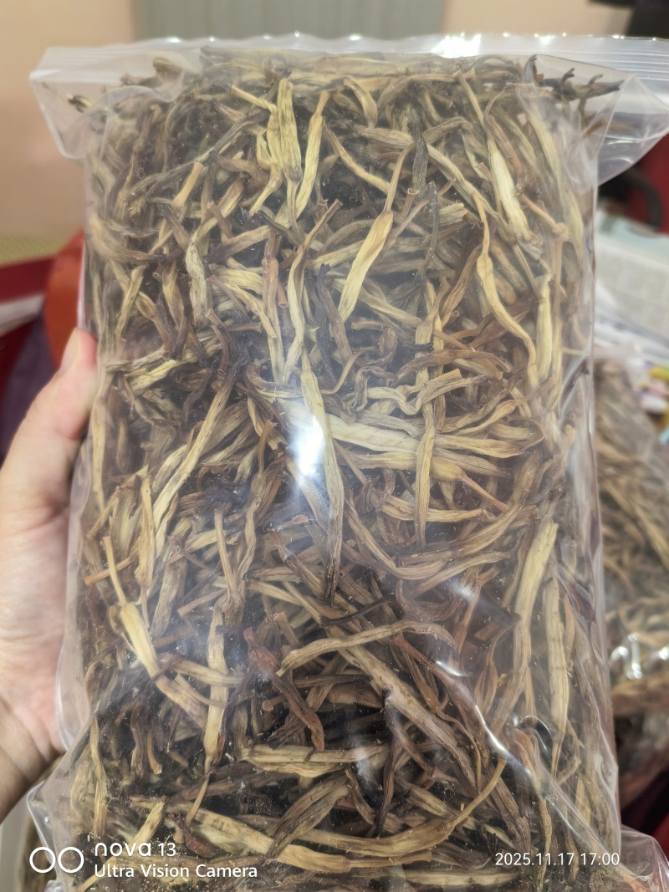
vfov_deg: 65.3
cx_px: 334
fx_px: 696
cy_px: 446
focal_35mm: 27
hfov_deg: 51.3
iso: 200
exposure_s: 1/49.7
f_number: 1.9
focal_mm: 5.52
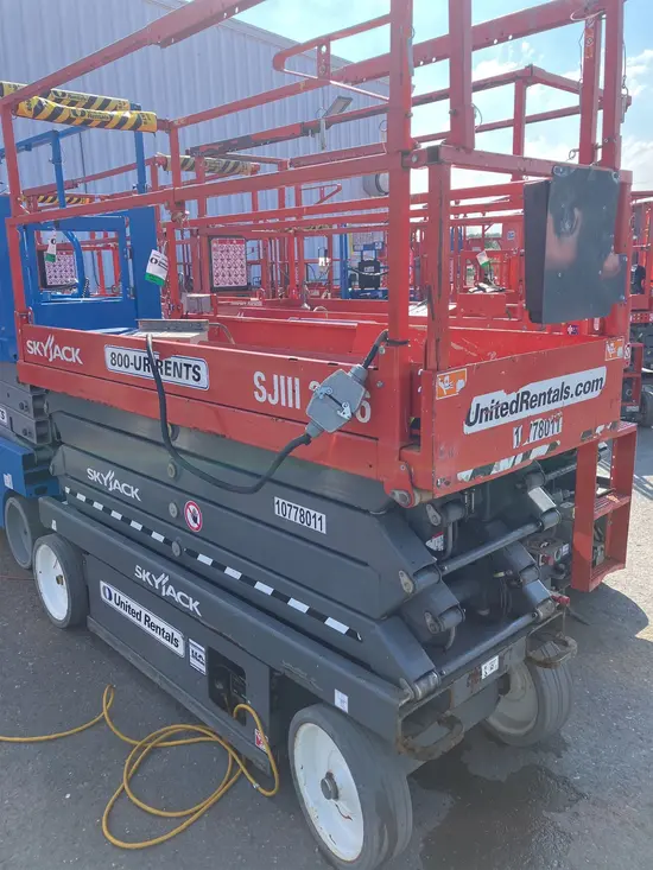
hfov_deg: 49.8
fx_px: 704
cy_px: 435
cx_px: 326
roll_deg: +1.7
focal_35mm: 28
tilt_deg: -11.5
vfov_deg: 63.4
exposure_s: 1/747
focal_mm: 3.99
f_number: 1.8
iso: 32
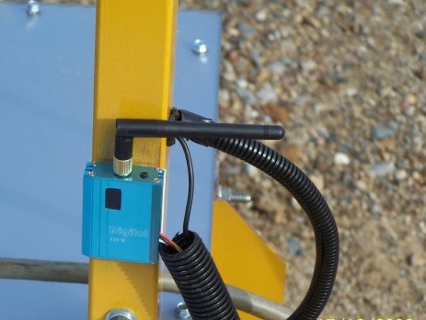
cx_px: 189
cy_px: 187
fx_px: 1872
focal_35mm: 152
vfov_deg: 9.8
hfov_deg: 13.0
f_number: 3.2
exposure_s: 1/750
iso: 80
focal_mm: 21.2
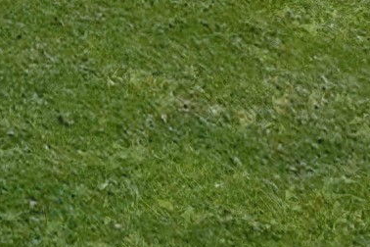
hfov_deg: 15.9
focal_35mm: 115
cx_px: -225
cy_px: -271
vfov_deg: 10.7
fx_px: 1182
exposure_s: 1/125
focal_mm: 20
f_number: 8
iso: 100
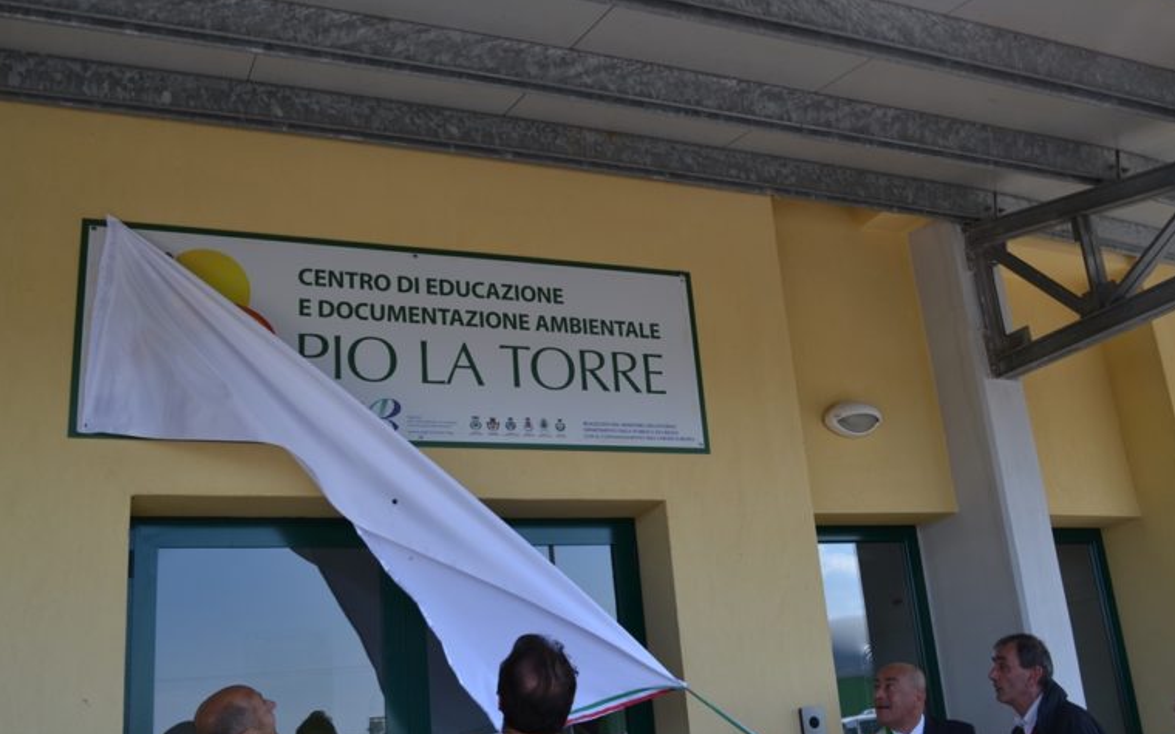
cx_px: 592
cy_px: 355
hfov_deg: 56.7
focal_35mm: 34
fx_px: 1089
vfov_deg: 37.3
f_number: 5.6
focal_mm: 22
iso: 100
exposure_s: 1/125
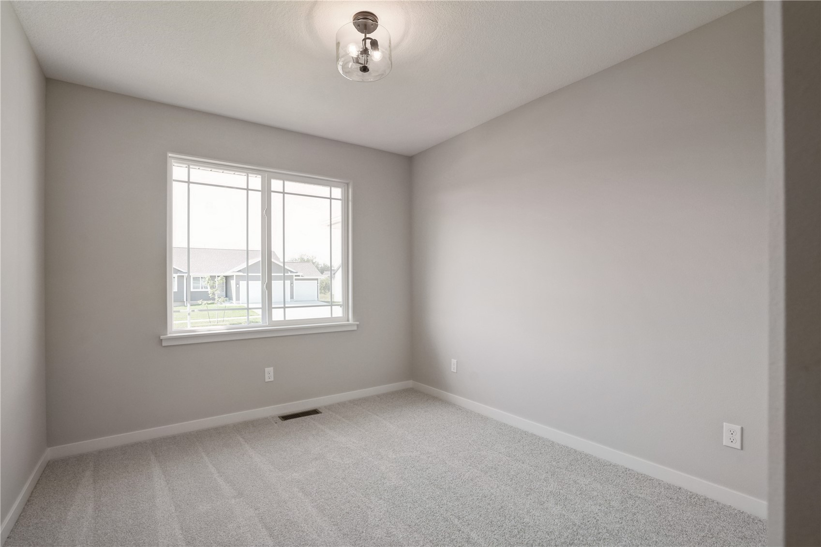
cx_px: 410
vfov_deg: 73.7
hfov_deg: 96.7
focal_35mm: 16
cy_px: 274
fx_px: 365
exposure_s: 1/100
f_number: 8
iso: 400
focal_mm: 16
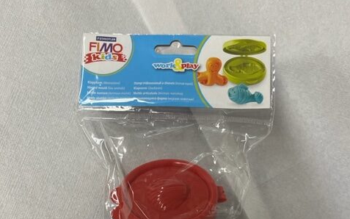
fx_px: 353
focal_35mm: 37
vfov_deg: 31.6
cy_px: 222
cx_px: 175
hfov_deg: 52.8
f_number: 1.6
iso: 100
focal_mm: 5.1
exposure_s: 1/100
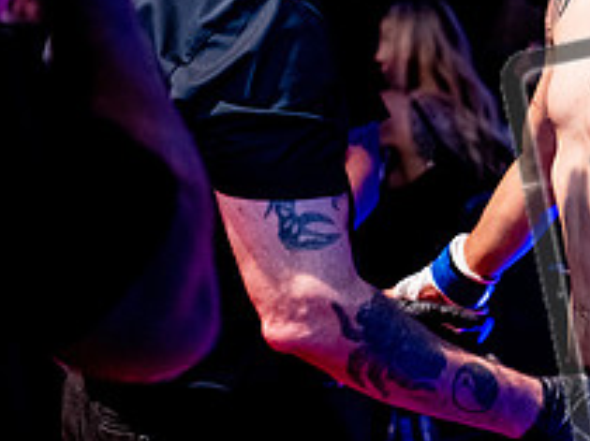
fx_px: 2264
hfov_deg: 14.7
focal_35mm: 133
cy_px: 100
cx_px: 509
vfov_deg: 11.1
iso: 3200
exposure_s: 1/500
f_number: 2.8
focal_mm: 50
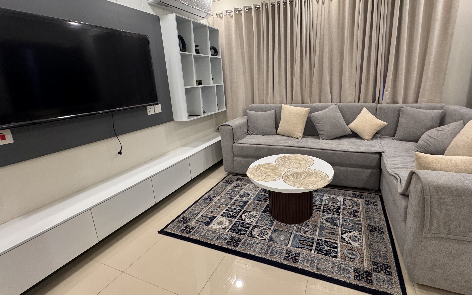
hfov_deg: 94.1
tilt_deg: -13.1
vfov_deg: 67.7
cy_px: 129
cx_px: 260
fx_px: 219
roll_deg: +4.1
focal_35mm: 17
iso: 160
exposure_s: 1/100
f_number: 2.2
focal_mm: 2.22
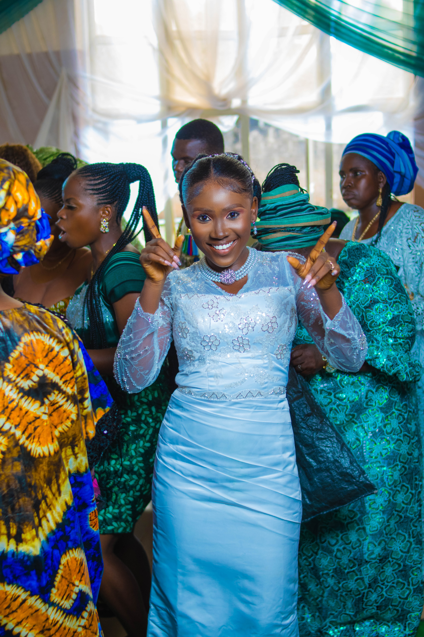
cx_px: 212
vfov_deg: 37.9
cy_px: 318
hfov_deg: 25.8
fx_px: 927
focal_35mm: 52
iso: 320
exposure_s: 1/100
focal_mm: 35
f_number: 2
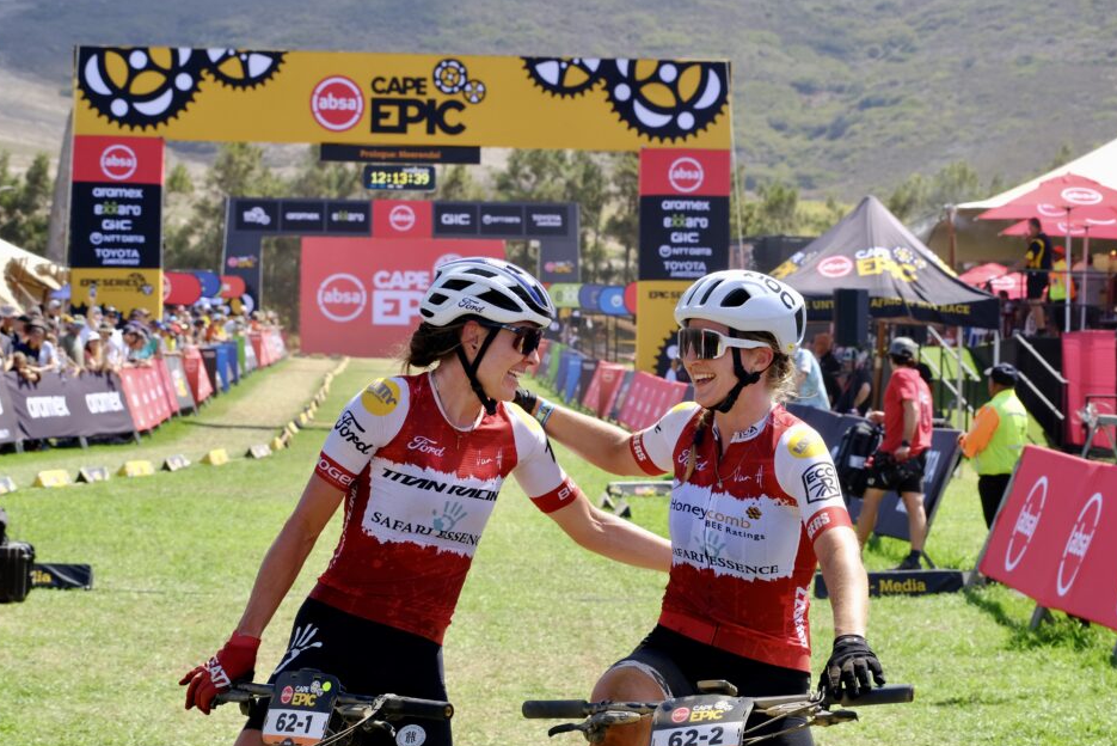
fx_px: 3569
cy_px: 403
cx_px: 520
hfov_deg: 17.8
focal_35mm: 115
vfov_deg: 11.9
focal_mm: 70
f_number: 8
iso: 200
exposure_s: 1/250
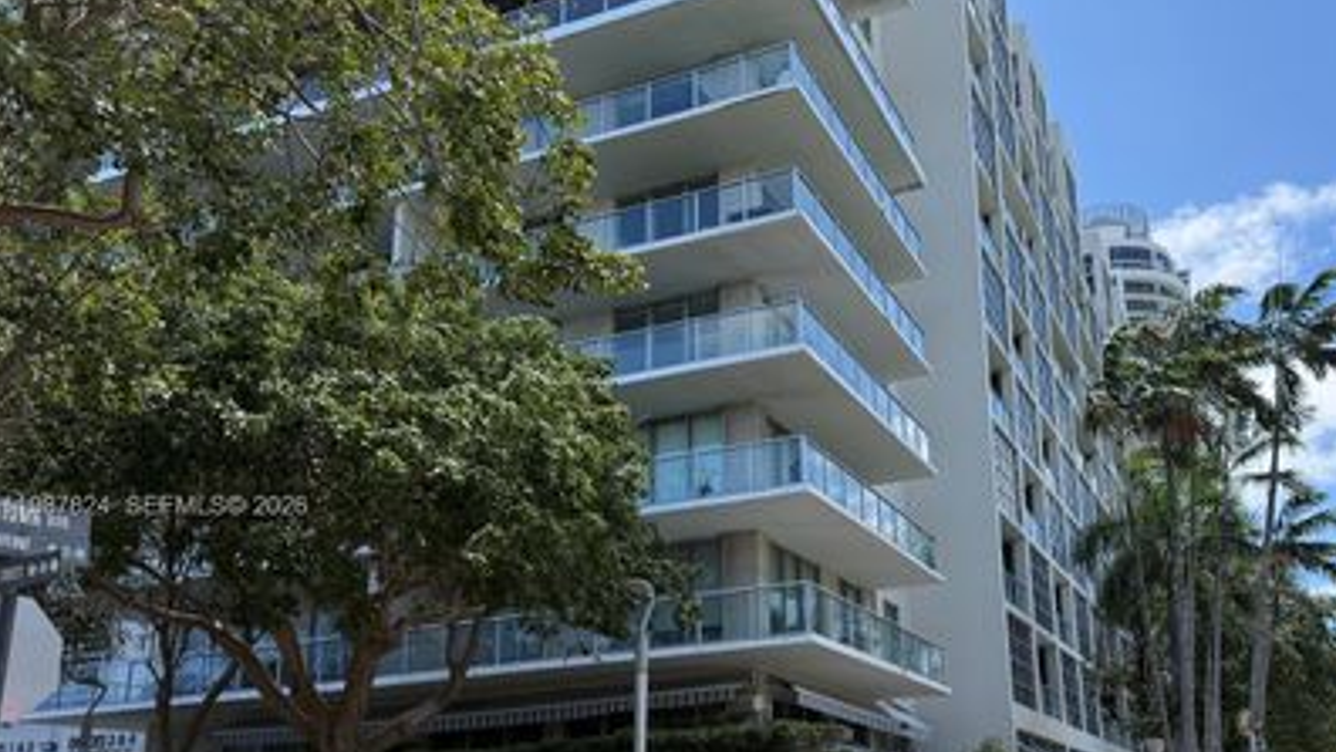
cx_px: 823
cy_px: 508
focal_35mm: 33
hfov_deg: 58.8
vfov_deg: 35.3
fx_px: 1169
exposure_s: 1/2703
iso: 100
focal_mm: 6.76
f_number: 1.78
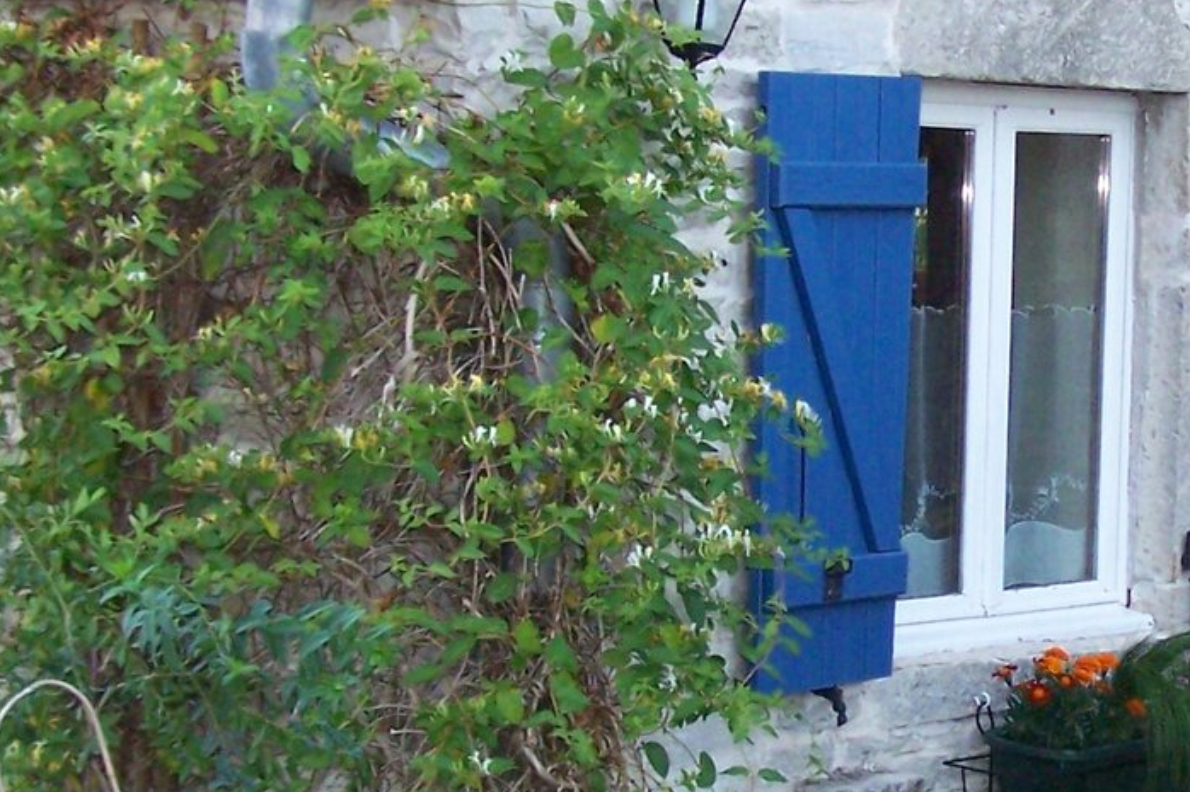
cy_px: 421
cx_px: 1031
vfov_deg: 11.8
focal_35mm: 116
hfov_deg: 17.4
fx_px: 3833
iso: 160
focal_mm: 6.3
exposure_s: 1/80
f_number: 2.8
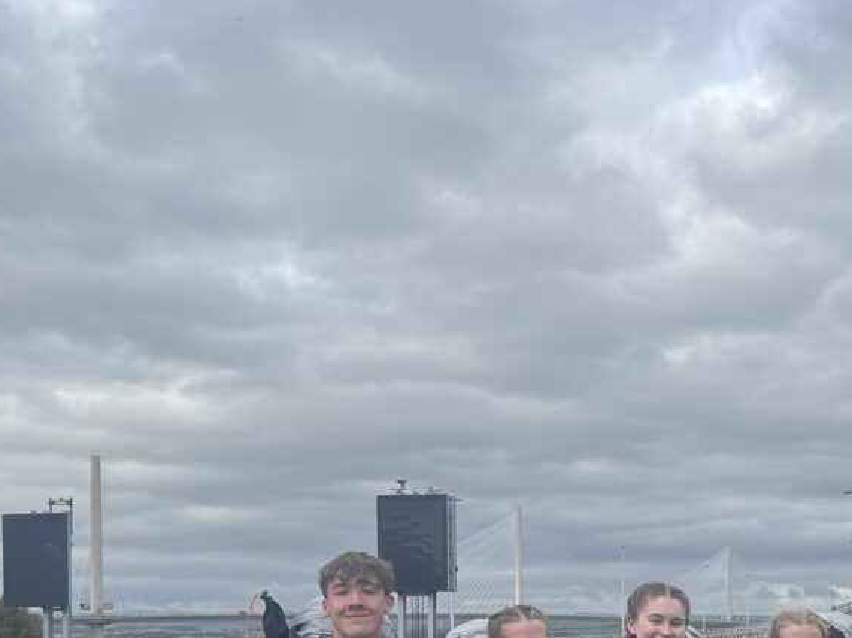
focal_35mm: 53
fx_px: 1304
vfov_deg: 26.2
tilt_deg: +0.7
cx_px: 730
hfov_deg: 34.6
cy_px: 630
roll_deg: +0.4
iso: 80
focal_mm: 6.76
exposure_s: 1/4049
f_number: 1.78
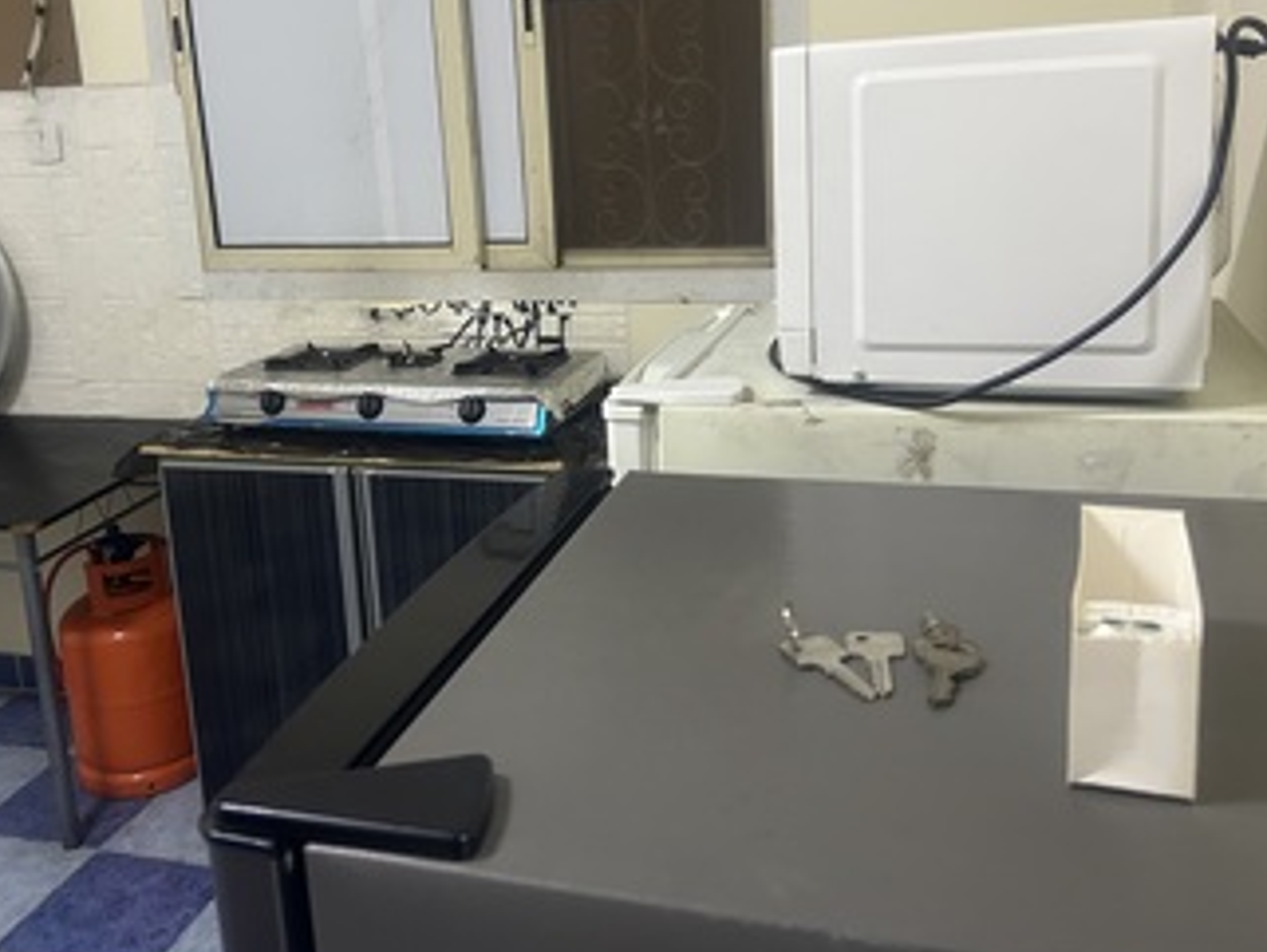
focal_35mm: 37
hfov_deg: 49.9
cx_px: 531
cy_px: 354
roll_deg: +4.1
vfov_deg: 38.4
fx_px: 1355
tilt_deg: -12.4
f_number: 1.5
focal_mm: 5.7
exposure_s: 1/60
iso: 500
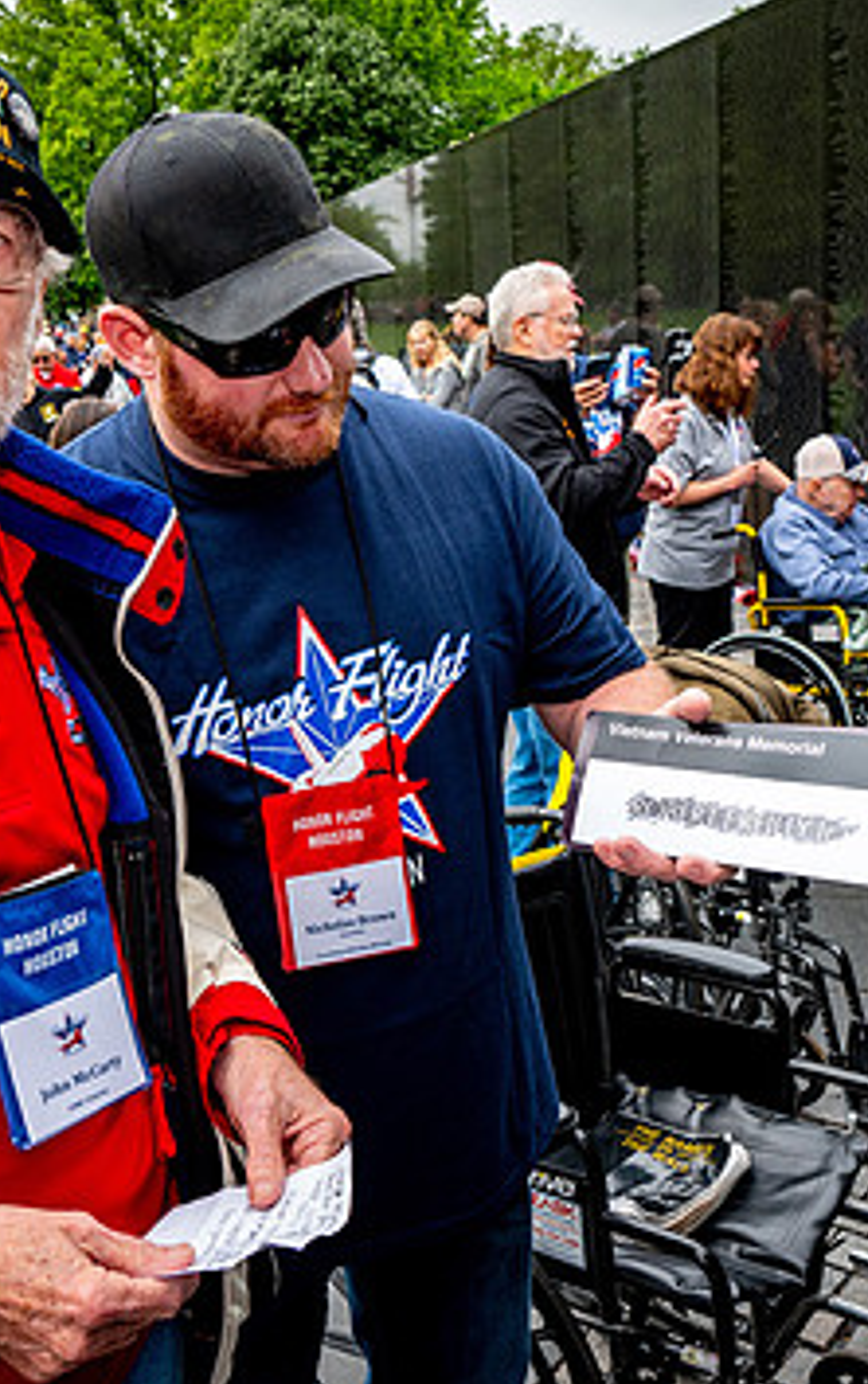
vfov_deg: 49.2
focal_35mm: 40
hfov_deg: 32.0
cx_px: 352
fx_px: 1510
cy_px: 688
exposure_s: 1/640
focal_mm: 24
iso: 900
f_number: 8
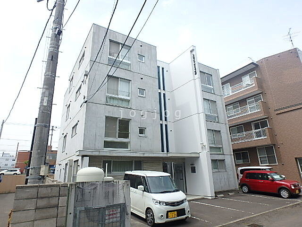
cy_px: 114
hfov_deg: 79.0
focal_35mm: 21
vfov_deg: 63.4
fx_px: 183
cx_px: 151
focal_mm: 3.7
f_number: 3.5
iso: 125
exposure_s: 1/800
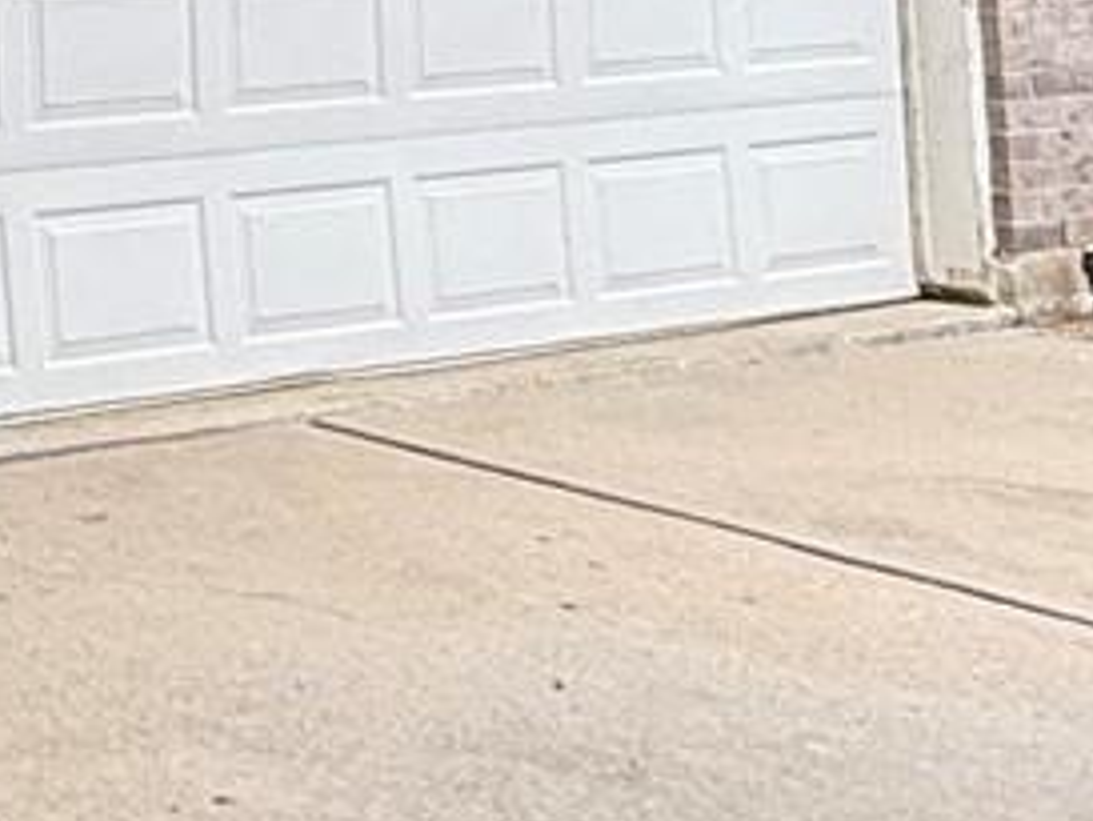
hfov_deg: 16.3
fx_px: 3317
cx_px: -757
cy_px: -437
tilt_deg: +5.5
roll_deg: +1.7
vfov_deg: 13.3
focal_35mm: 105
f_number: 2.2
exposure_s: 1/257
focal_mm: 2.22
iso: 64
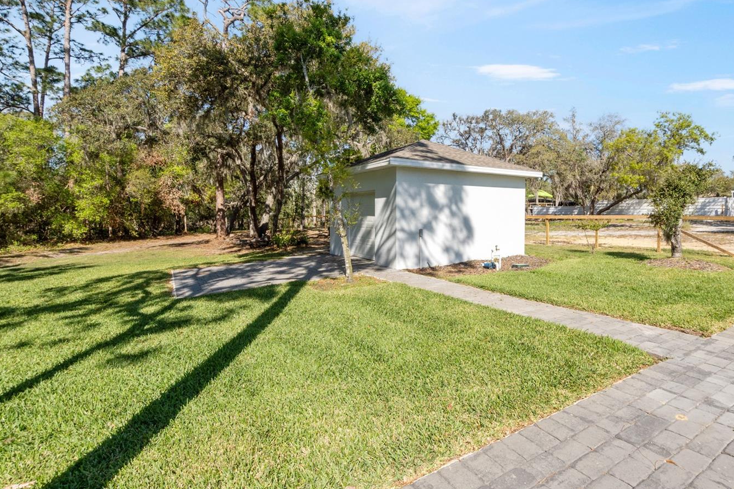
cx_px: 429
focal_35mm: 18
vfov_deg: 67.0
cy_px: 207
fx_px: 367
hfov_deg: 89.2
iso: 200
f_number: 13
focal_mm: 10
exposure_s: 1/200
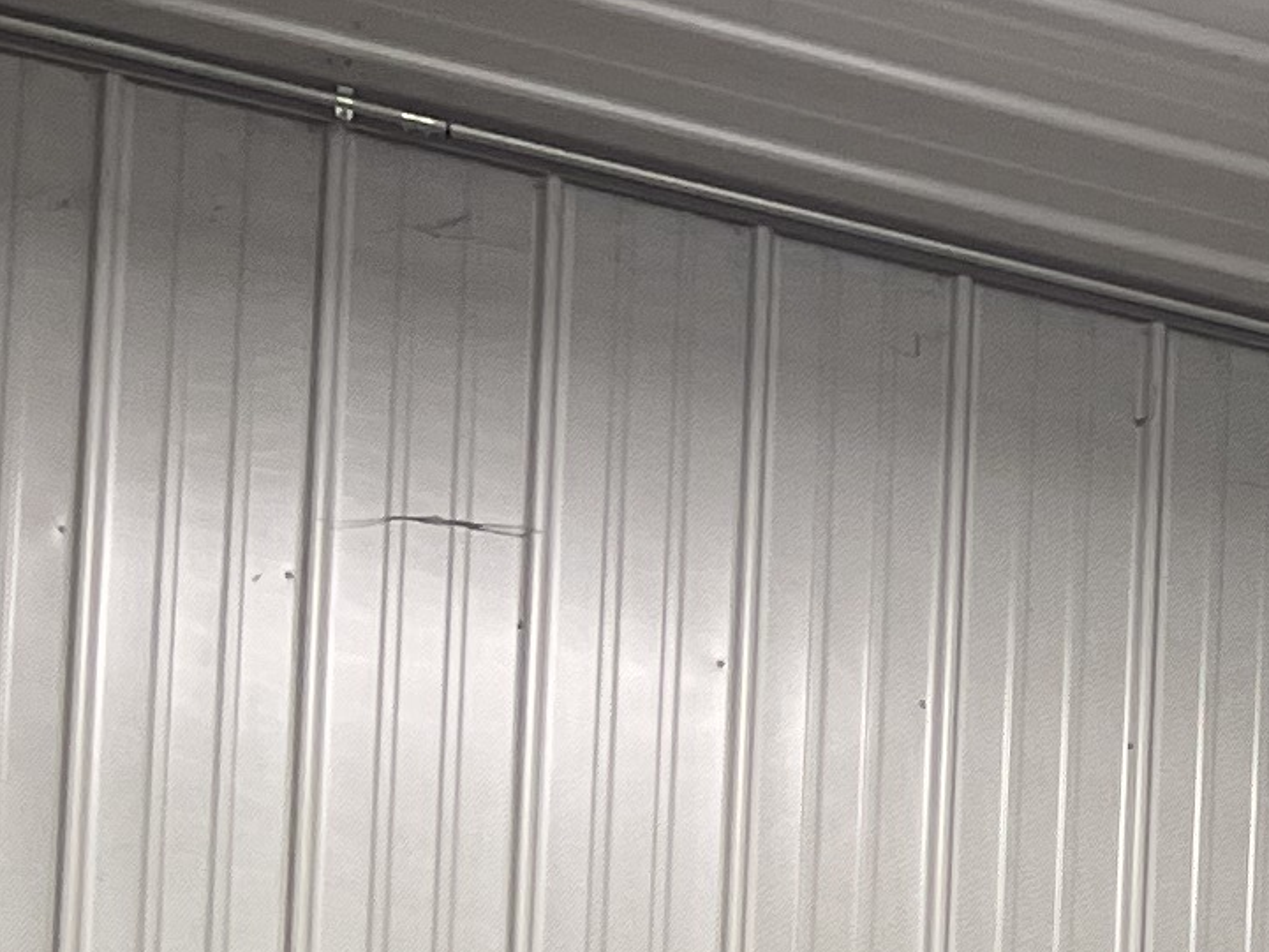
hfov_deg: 12.5
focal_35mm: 140
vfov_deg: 9.5
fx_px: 5132
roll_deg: -1.2
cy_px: 2260
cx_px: 2506
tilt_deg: +3.8
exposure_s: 1/120
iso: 125
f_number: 1.6
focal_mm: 5.1
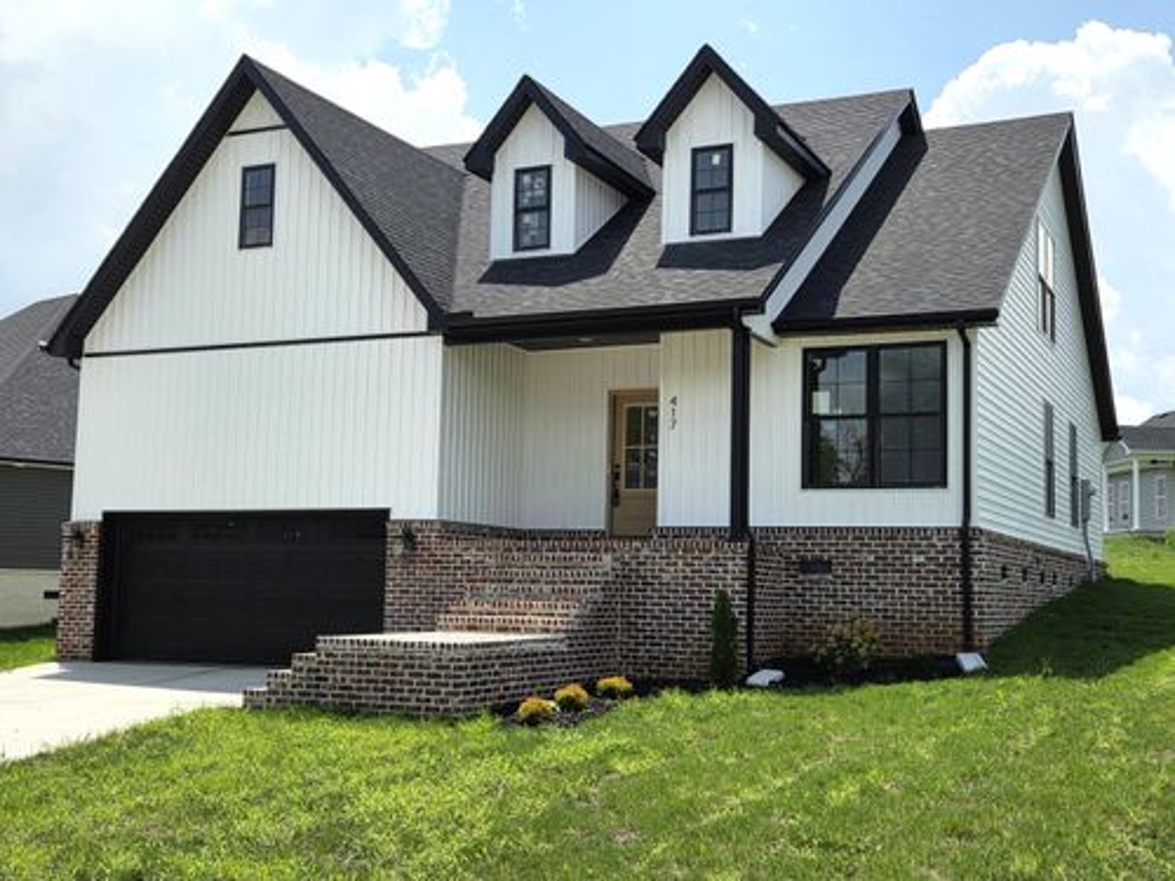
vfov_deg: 34.3
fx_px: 1426
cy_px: 440
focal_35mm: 42
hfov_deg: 44.8
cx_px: 588
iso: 25
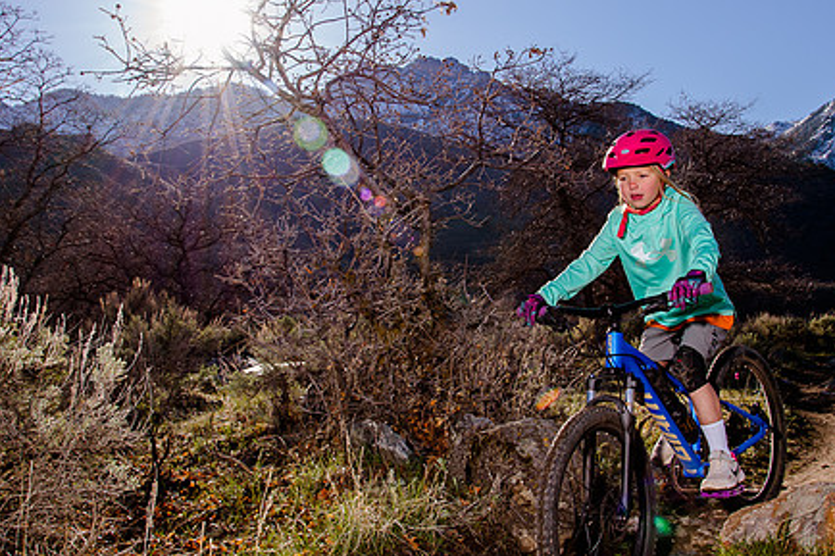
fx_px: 904
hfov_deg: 49.6
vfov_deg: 34.2
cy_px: 277
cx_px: 426
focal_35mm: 39
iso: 250
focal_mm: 24
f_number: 11
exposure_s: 1/200
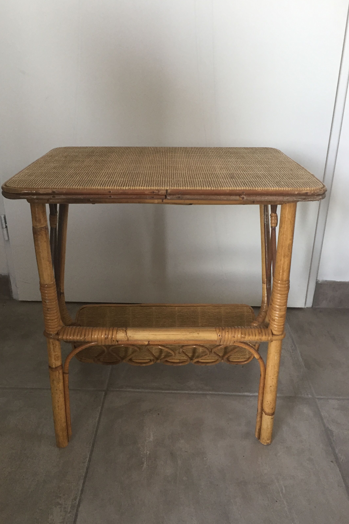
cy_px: 262
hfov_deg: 42.3
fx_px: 451
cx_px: 161
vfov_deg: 60.3
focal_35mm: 31
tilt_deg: -22.5
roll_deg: -0.6
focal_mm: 4.15
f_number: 2.2
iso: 64
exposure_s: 1/33
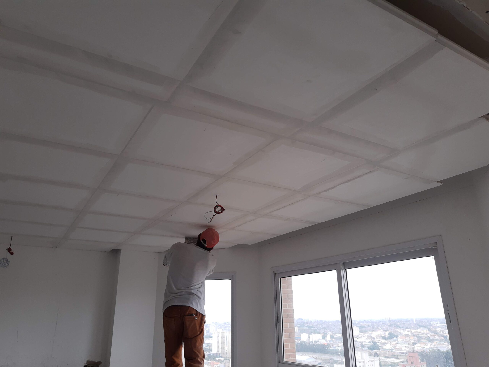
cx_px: 244
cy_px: 184
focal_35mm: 26
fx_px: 367
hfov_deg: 67.3
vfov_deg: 53.1
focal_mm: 4.75
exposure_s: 1/168
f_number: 1.7
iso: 40
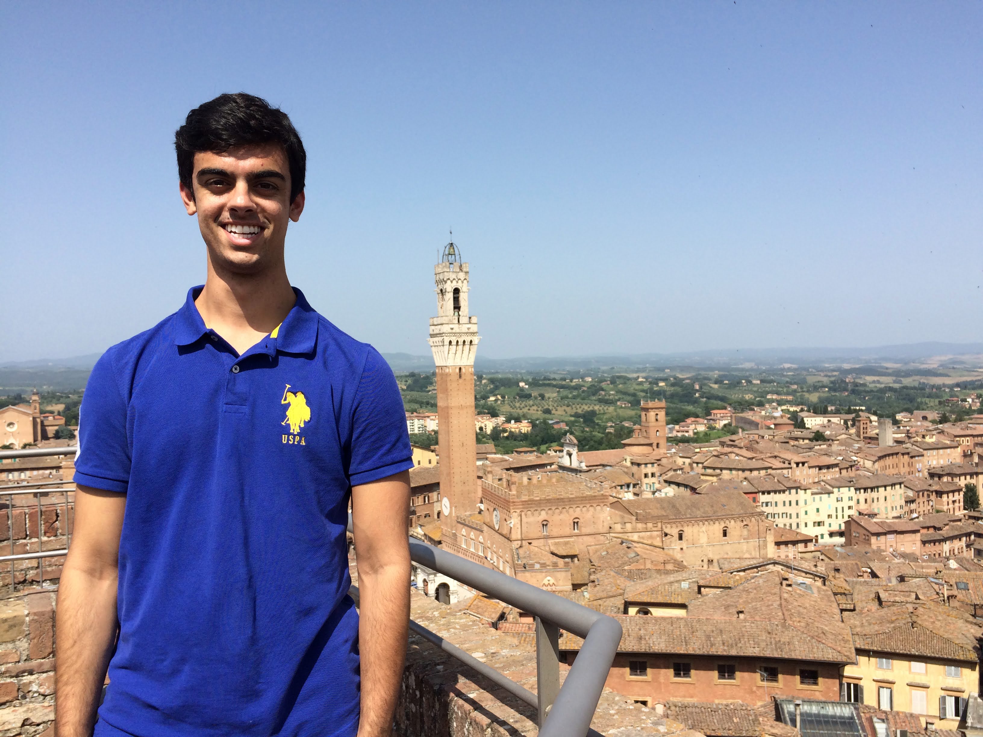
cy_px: 368
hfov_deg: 61.7
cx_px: 492
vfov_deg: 48.2
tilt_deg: -1.2
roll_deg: +0.9
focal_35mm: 29
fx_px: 824
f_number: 2.2
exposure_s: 1/2053
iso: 32
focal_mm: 4.15
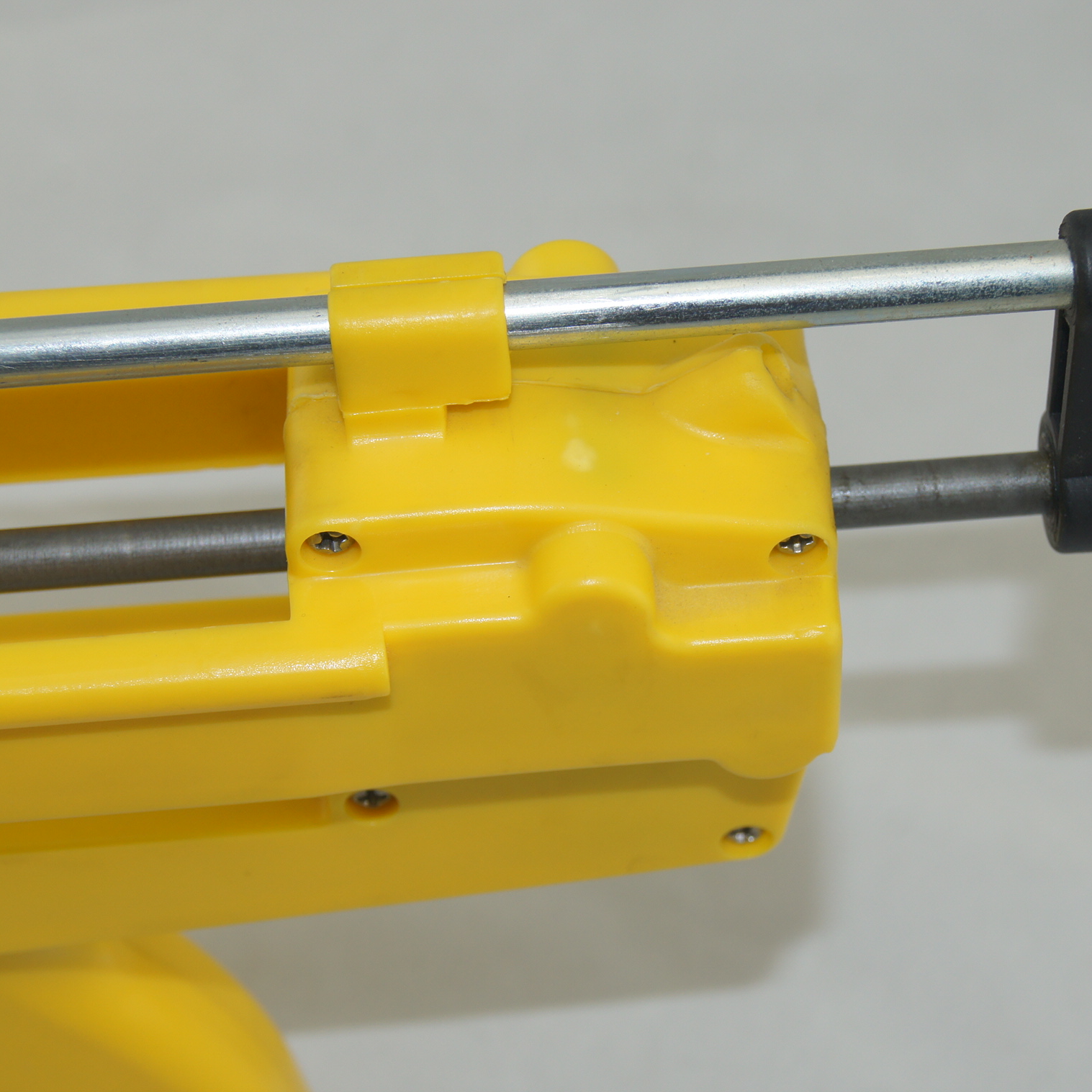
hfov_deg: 18.1
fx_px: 3426
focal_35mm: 96
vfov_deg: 18.1
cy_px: 546
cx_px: 690
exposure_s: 1/160
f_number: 8
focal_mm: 50
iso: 200
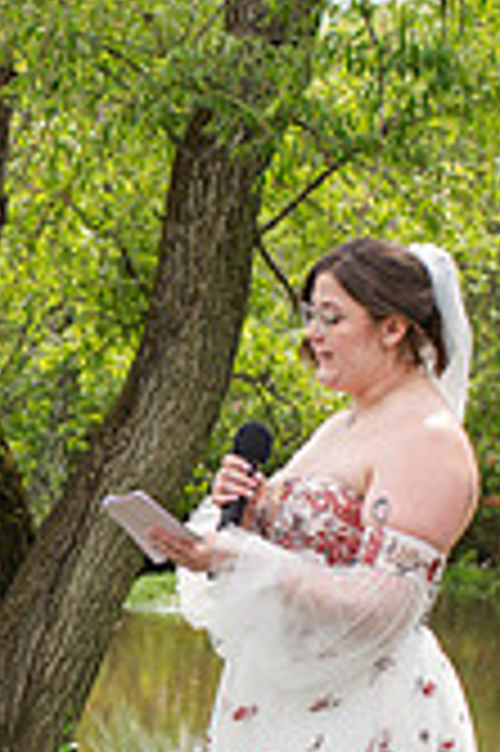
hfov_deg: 9.5
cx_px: -158
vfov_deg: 14.4
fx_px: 2964
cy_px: 635
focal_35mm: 142
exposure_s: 1/500
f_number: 3.5
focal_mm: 35
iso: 100
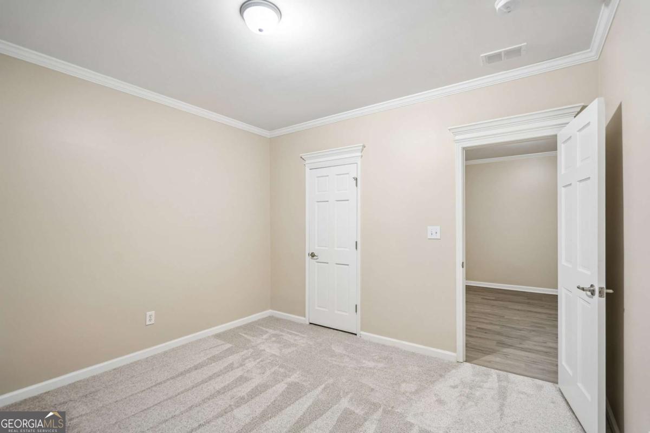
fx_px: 289
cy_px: 216
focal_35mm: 16
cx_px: 325
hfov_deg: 96.7
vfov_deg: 73.7
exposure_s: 1/10
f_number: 4
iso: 400
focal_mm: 16
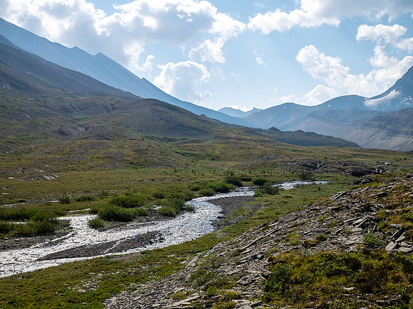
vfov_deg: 30.3
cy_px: 154
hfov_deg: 39.7
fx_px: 573
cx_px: 206
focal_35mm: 48
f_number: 8
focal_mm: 24
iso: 200
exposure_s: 1/320
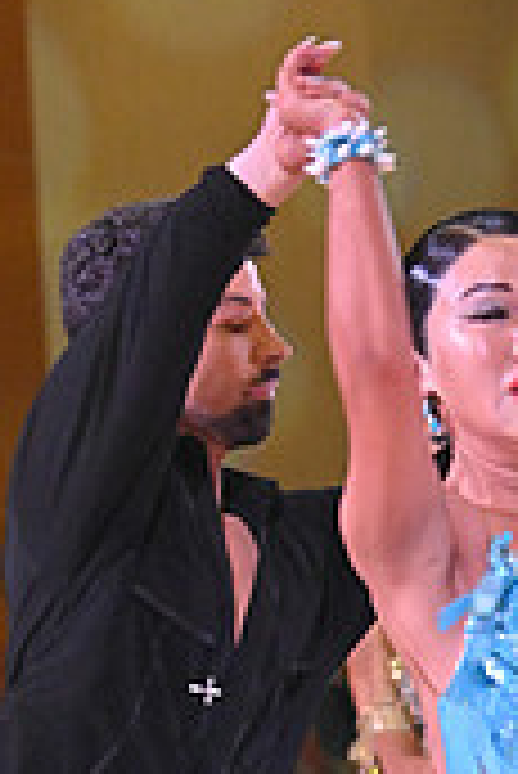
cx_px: 507
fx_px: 7625
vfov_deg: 5.8
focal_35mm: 354
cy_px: 1058
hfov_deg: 3.9
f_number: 6.3
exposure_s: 1/400
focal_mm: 105
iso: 4000
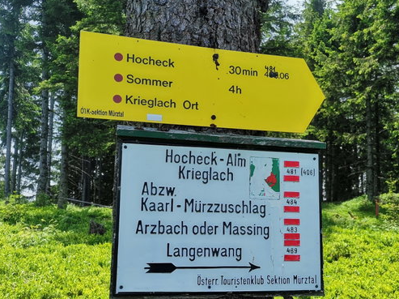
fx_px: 438
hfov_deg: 48.7
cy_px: 182
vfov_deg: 37.5
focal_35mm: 38
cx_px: 243
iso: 50
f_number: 1.8
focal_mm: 4.75
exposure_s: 1/1866
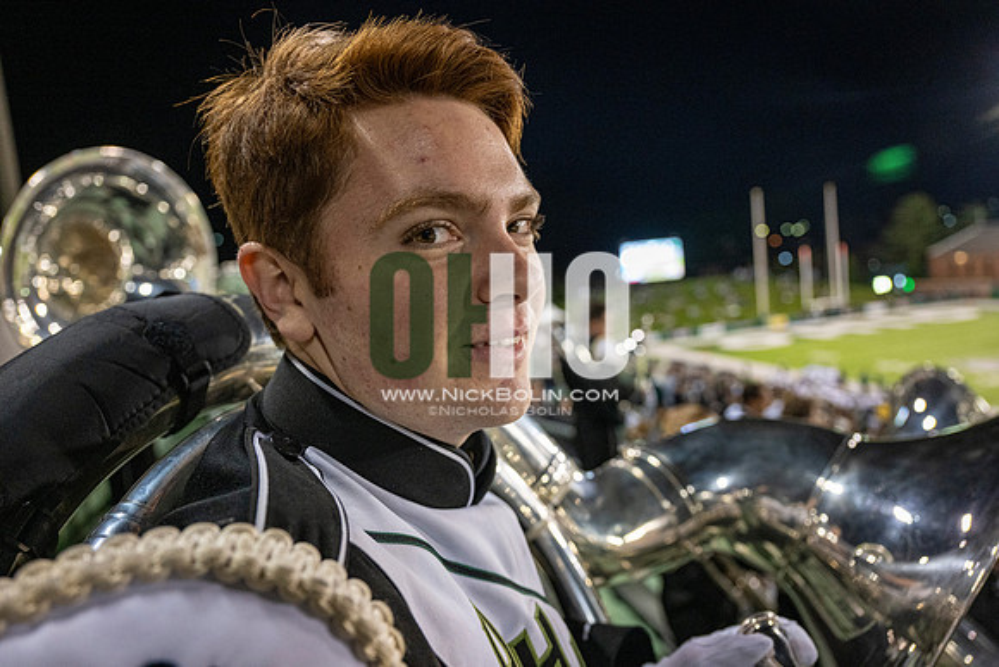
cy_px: 334
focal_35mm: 24
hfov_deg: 73.7
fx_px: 666
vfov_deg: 53.2
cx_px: 500
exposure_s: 1/500
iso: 2000
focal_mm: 24
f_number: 3.2
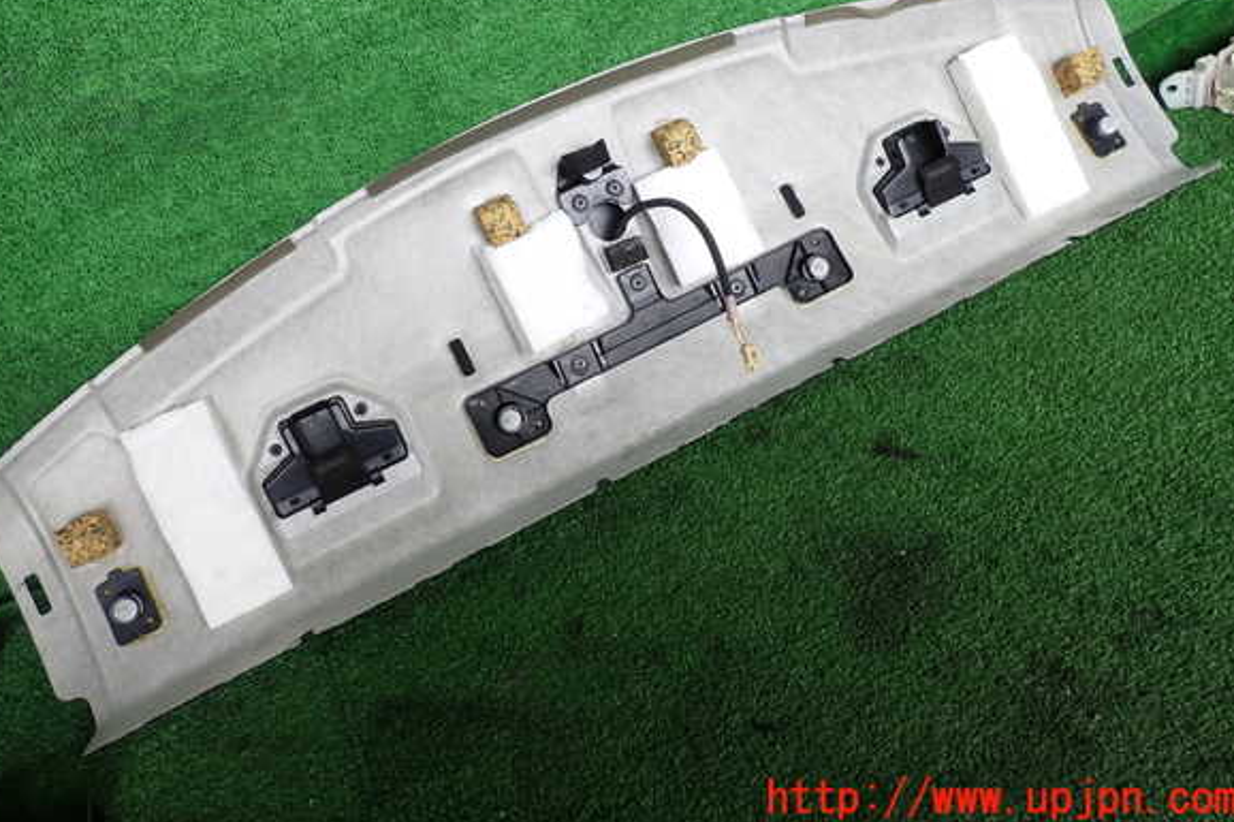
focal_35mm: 27
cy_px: 346
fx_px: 925
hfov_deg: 67.4
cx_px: 608
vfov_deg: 47.7
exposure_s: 1/80
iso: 100
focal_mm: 4.5
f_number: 2.8
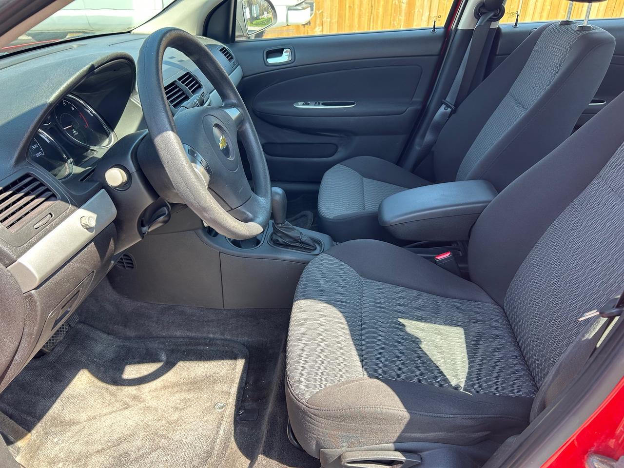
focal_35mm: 26
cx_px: 312
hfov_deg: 67.3
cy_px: 234
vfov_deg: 53.1
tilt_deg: -29.2
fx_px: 469
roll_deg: -1.3
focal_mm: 5.7
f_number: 1.5
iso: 40
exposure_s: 1/205
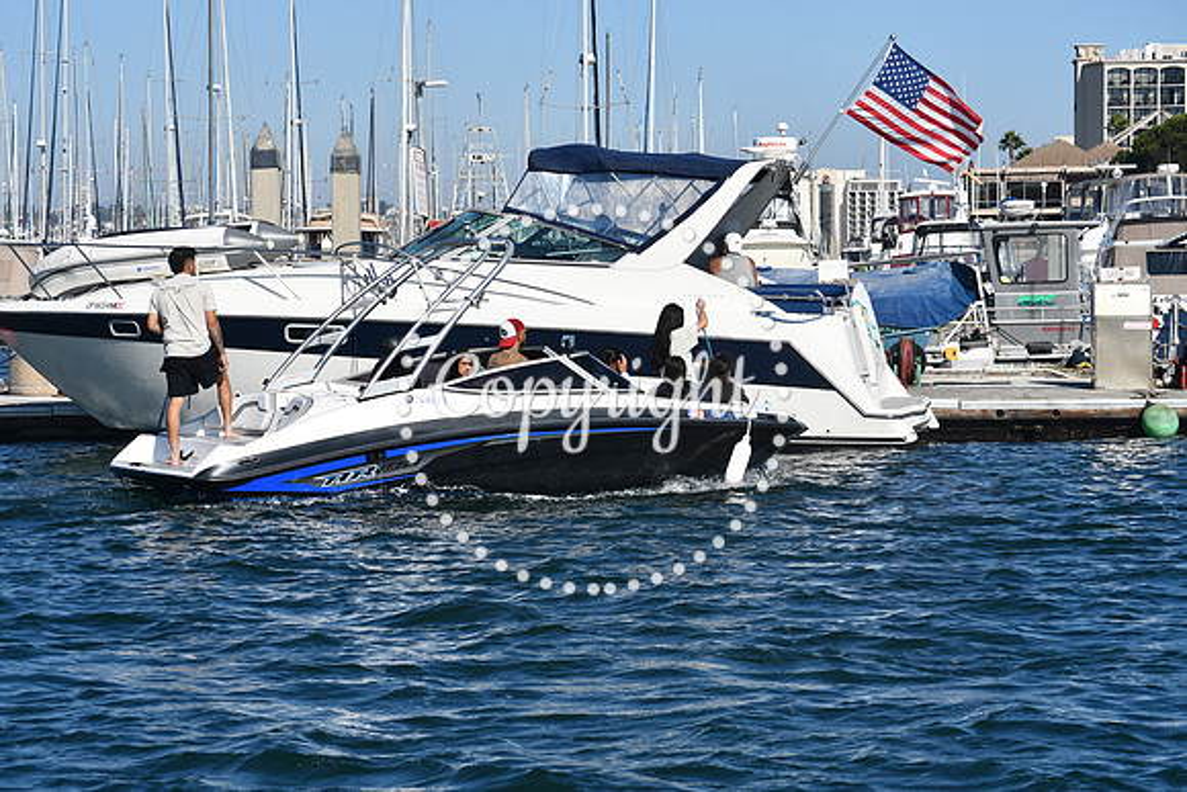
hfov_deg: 18.3
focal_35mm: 112
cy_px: 396
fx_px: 3694
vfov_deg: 12.2
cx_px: 594
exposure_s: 1/400
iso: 100
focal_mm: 75
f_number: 10
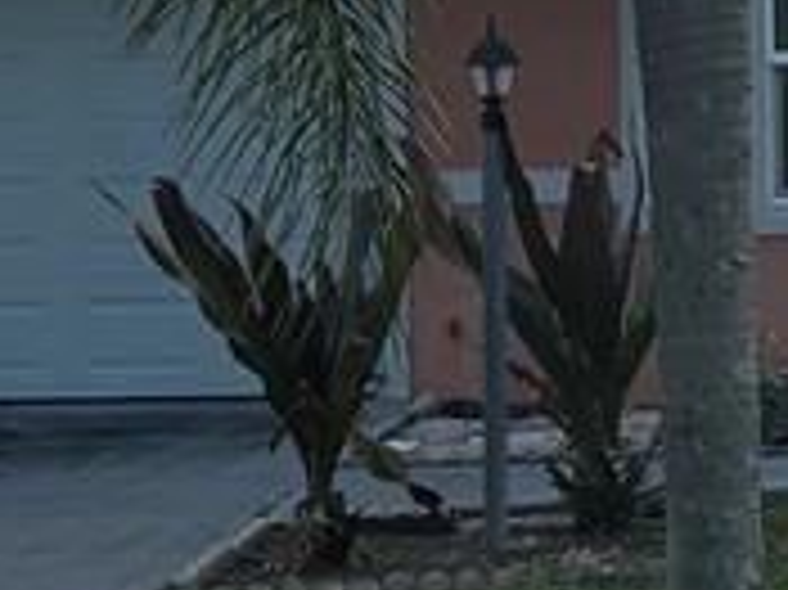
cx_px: 1279
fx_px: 3458
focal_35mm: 152
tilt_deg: +0.8
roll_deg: +1.1
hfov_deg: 12.2
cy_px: 158
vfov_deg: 9.7
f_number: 1.5
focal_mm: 5.7
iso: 50
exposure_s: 1/5076
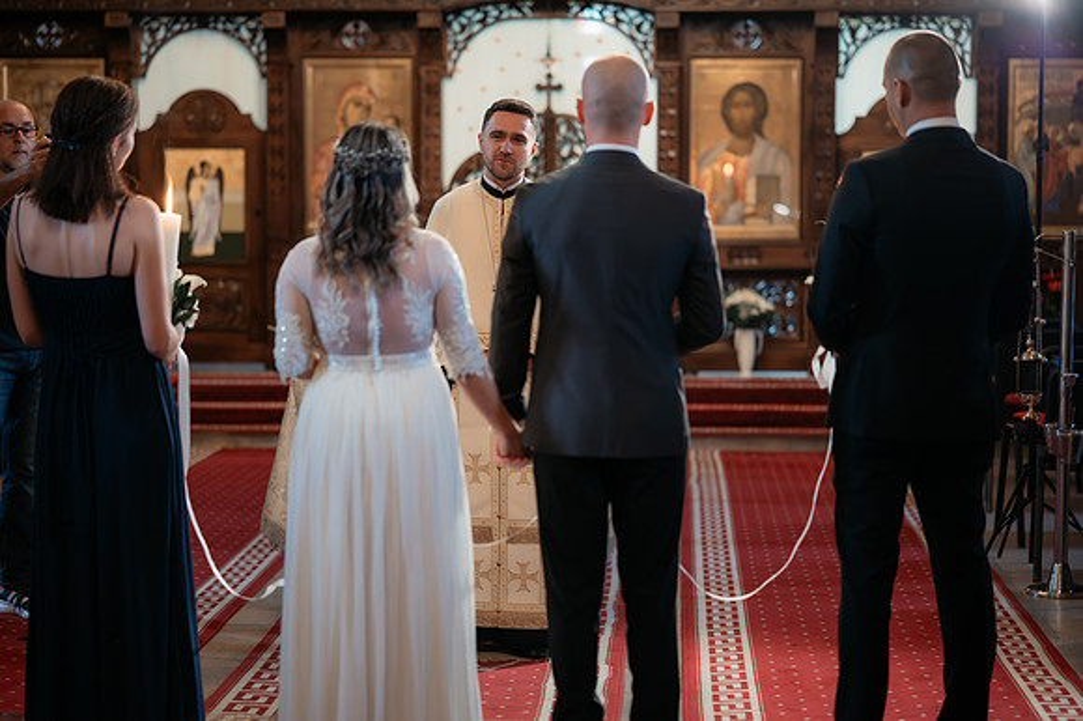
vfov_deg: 16.0
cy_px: 360
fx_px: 2560
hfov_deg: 23.9
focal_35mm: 85
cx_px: 542
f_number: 1.8
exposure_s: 1/200
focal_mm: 85
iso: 1600
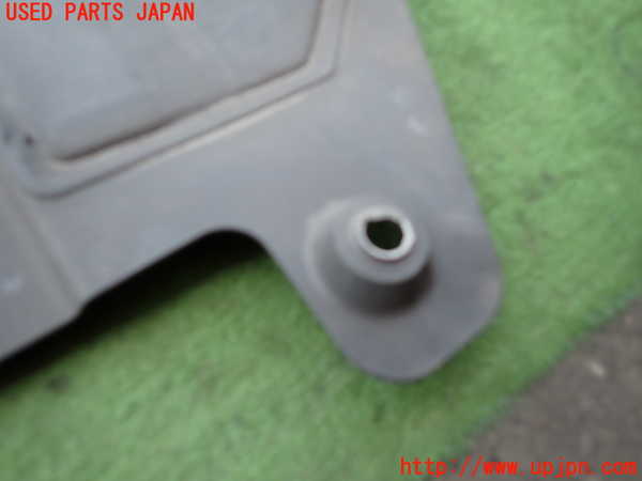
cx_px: 321
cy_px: 240
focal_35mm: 25
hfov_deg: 69.4
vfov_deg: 54.9
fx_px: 464
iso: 100
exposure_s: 1/160
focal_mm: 4.5
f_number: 2
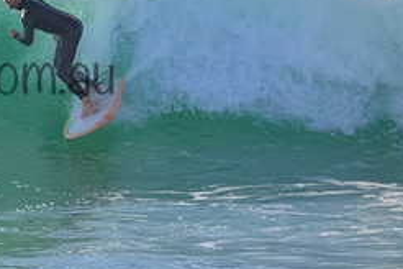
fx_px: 21077
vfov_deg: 0.7
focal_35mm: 1883
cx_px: -59
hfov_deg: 1.1
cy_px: 57
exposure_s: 1/1600
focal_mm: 800
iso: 1800
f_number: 11
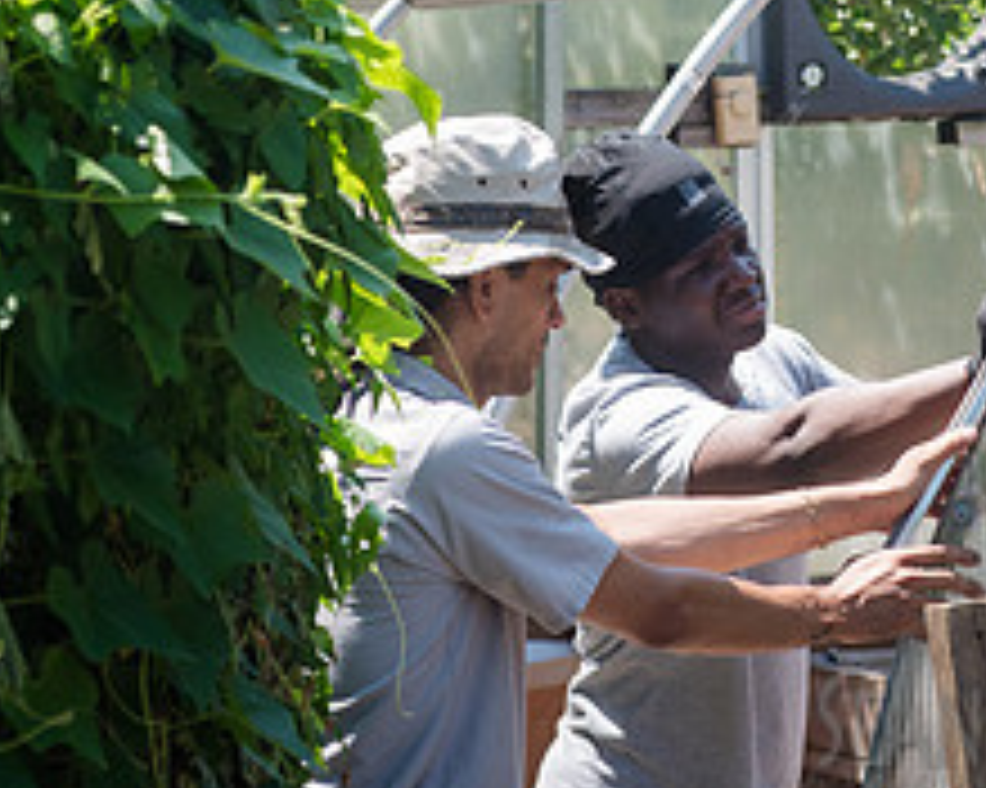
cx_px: 1153
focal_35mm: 215
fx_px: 6271
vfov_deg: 7.2
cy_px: -38
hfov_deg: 8.9
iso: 500
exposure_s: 1/800
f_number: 5
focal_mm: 86
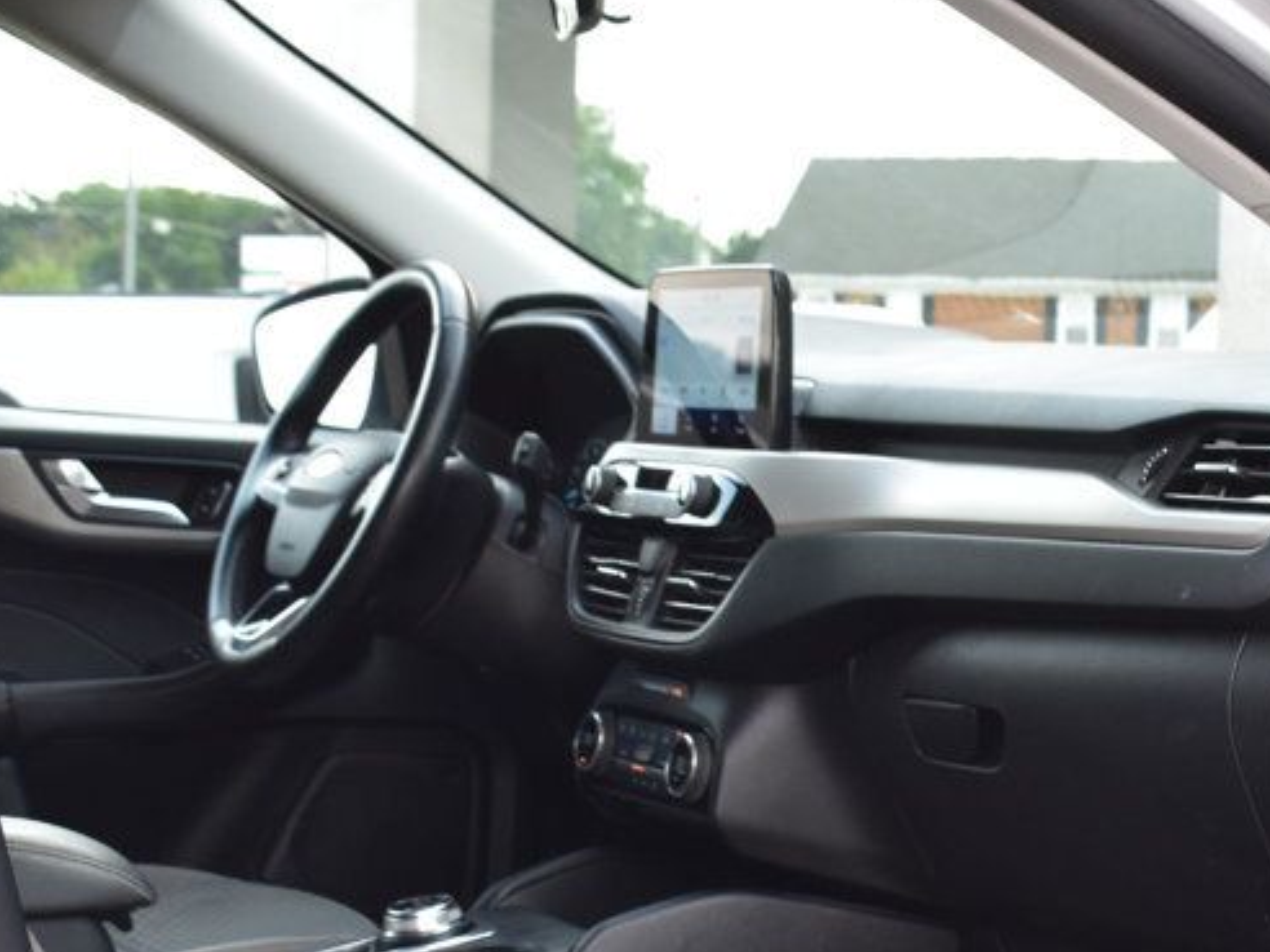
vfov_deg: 16.7
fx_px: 3192
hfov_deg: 22.0
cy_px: 862
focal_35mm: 87
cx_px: 1141
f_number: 8
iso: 400
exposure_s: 1/60
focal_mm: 29
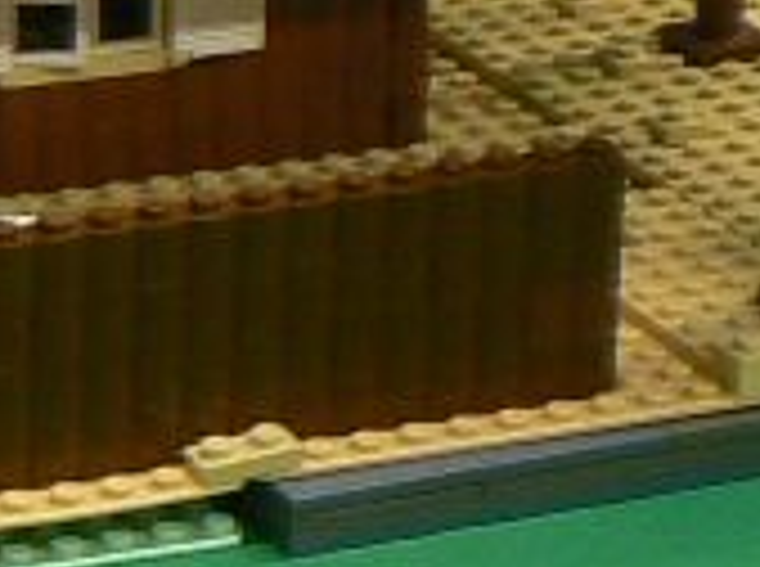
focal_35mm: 246
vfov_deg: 5.9
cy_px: -544
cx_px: -454
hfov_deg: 7.9
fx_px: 5389
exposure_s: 1/3.2
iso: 80
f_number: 3.2
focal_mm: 6
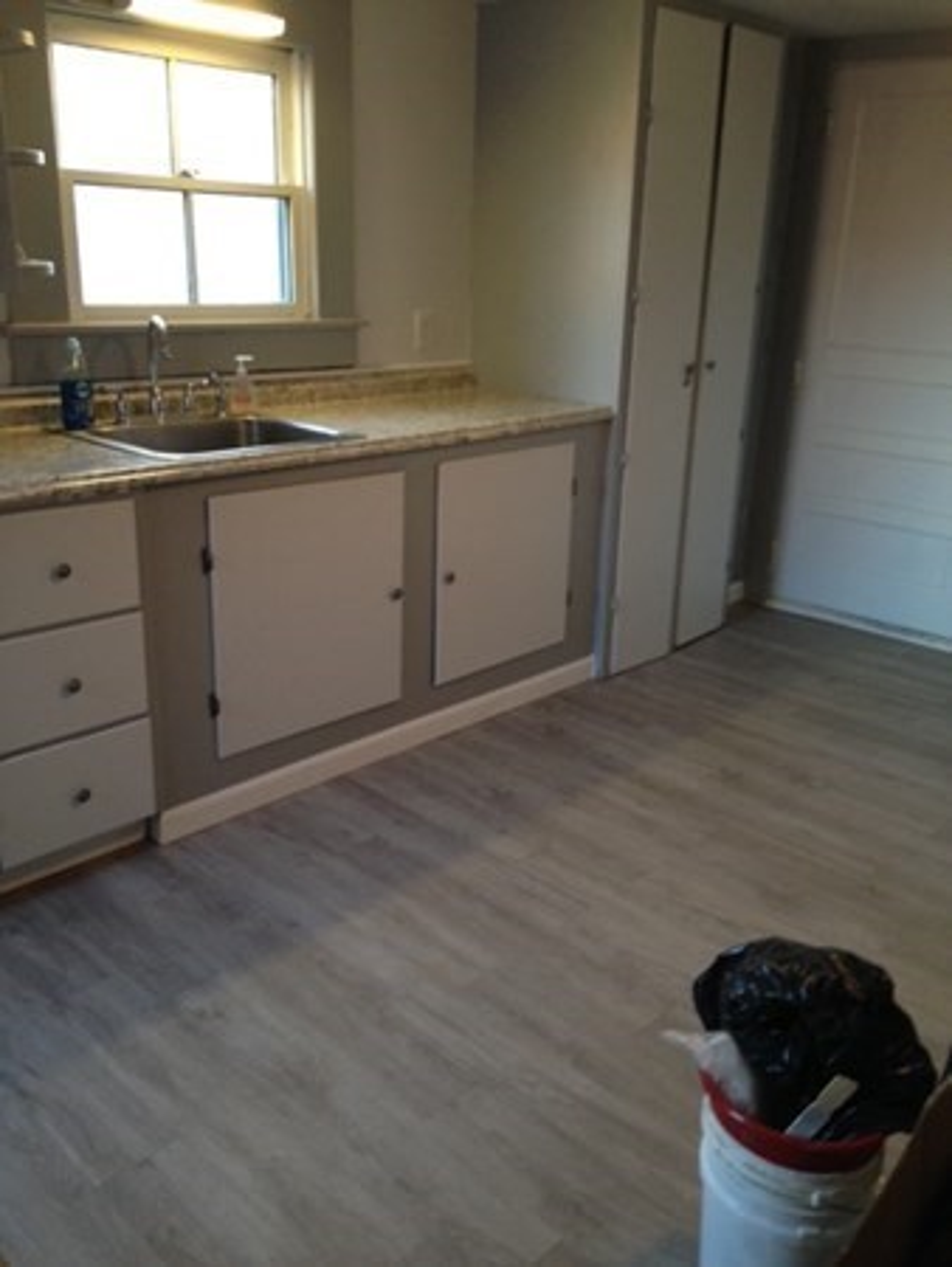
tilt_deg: -19.6
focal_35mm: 33
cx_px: 476
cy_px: 634
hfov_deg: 43.0
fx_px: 1209
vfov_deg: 55.3
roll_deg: -1.6
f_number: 2.4
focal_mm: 4.12
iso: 125
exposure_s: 1/20
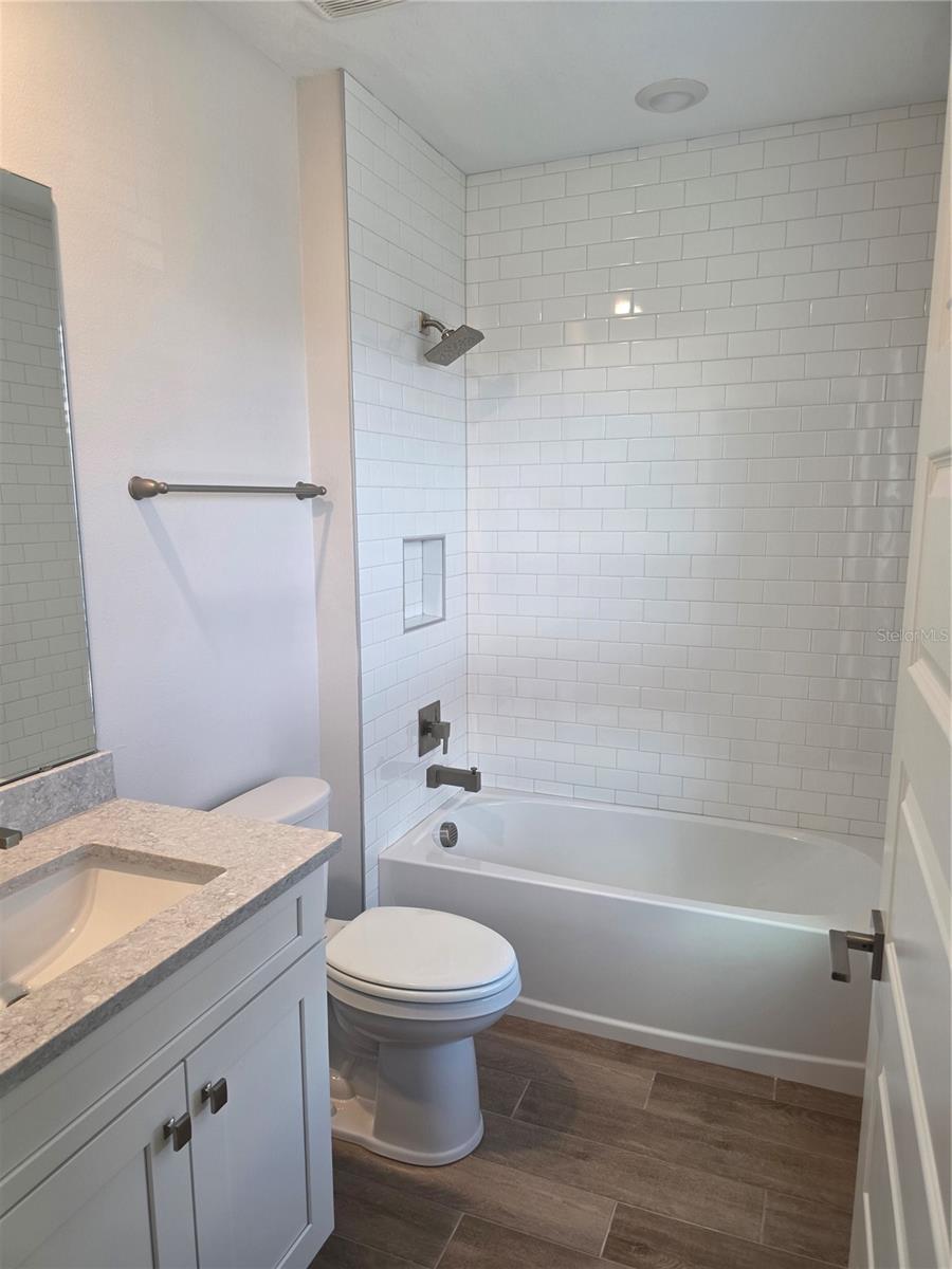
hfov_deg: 58.9
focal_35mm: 23
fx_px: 843
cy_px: 634
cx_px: 476
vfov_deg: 73.9
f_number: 1.7
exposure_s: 1/120
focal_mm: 6.3
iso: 160
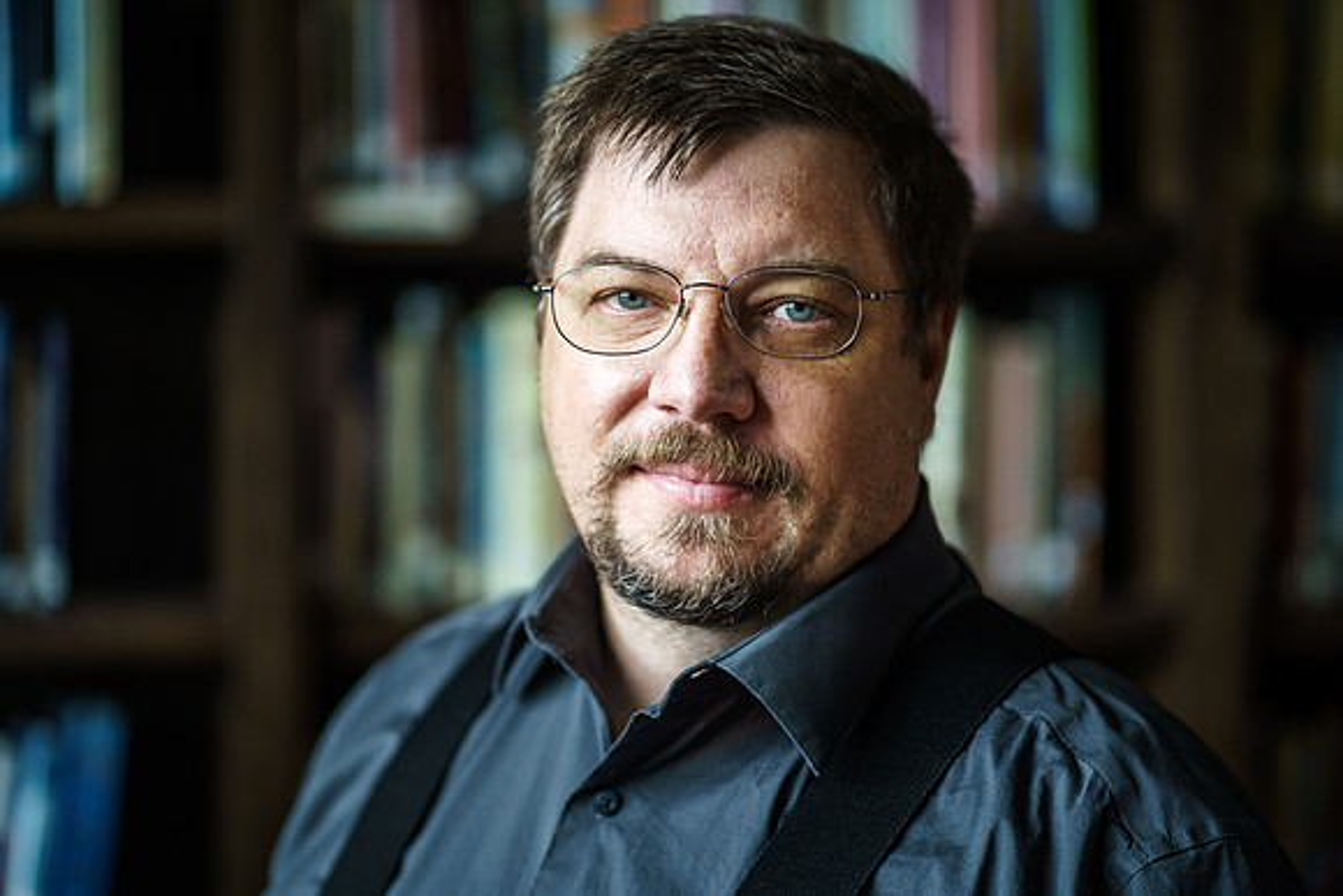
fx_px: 3296
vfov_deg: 15.5
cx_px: 684
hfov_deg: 23.0
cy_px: 456
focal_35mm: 88
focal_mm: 85
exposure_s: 1/200
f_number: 2
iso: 1000
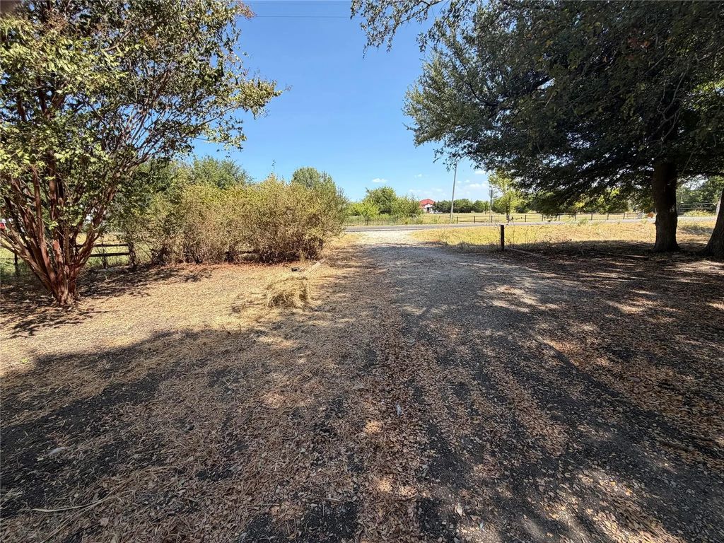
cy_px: 272
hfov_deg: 102.1
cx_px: 362
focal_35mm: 14
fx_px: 293
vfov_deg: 85.7
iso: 40
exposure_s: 1/613
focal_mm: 2.22
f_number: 2.2
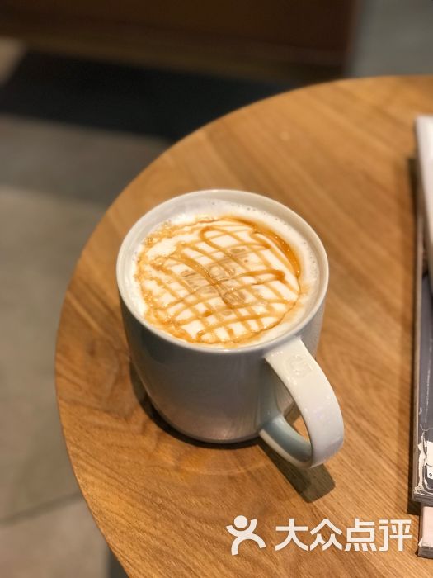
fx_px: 951
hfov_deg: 25.7
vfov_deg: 33.8
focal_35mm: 57
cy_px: 289
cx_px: 216
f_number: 2.8
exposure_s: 1/50
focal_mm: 6.6
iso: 250
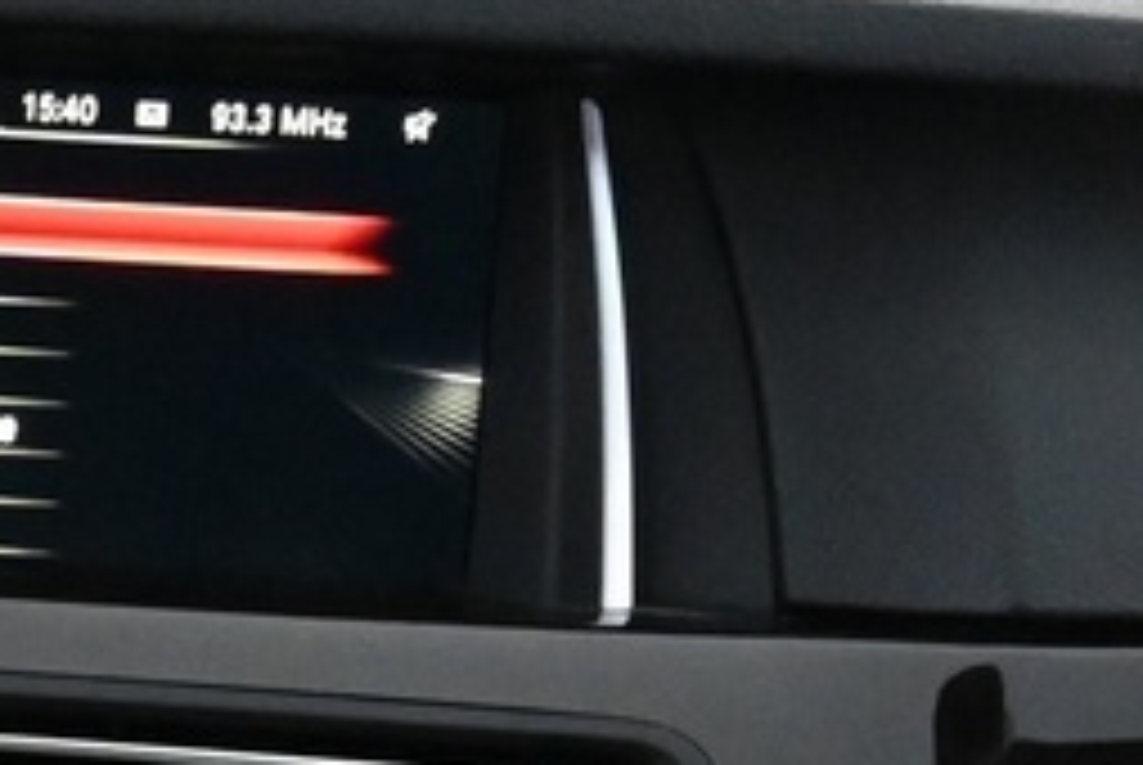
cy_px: 2002
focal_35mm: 177
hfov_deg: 11.3
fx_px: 5619
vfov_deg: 7.2
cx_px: -356
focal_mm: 18.5
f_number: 4.5
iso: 4000
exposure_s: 1/80
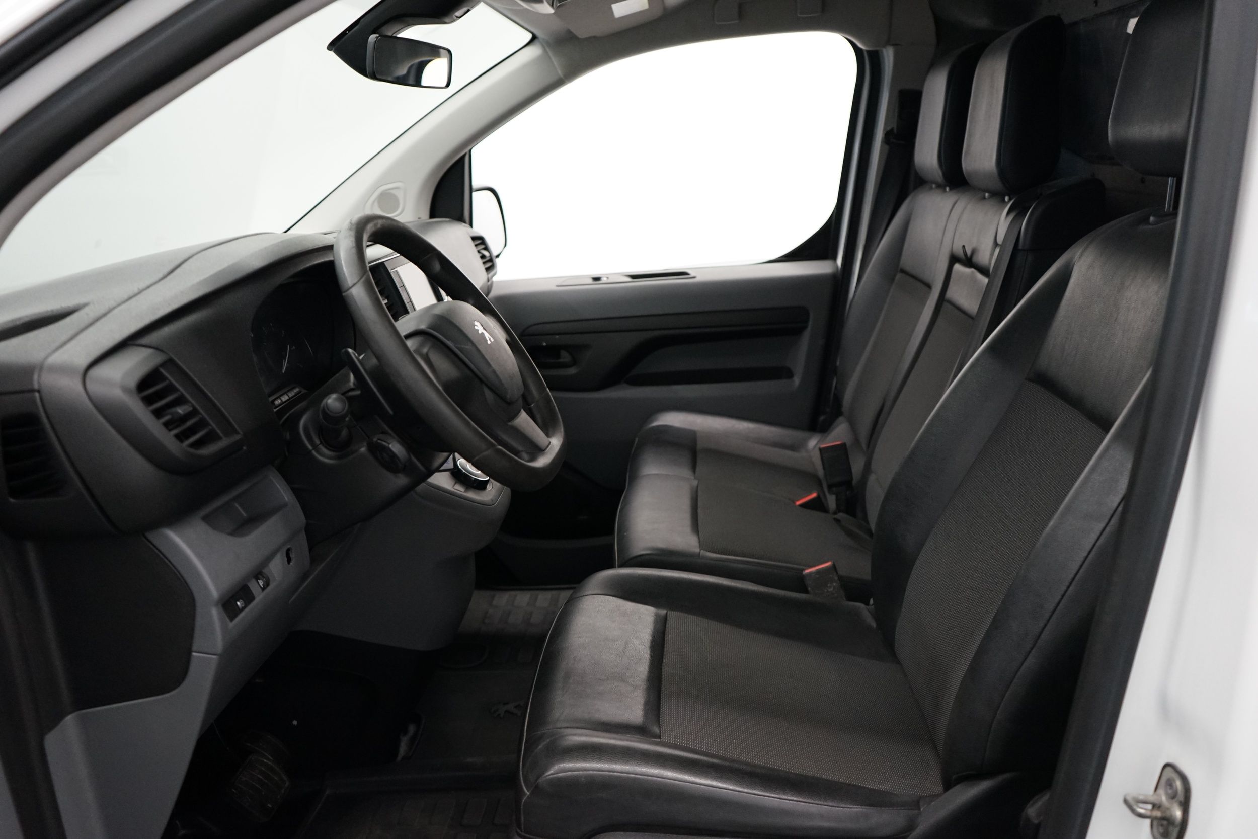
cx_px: 629
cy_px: 420
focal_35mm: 29
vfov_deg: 45.0
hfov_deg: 63.7
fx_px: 1013
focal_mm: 29
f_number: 3.5
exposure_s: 1/160
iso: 2500
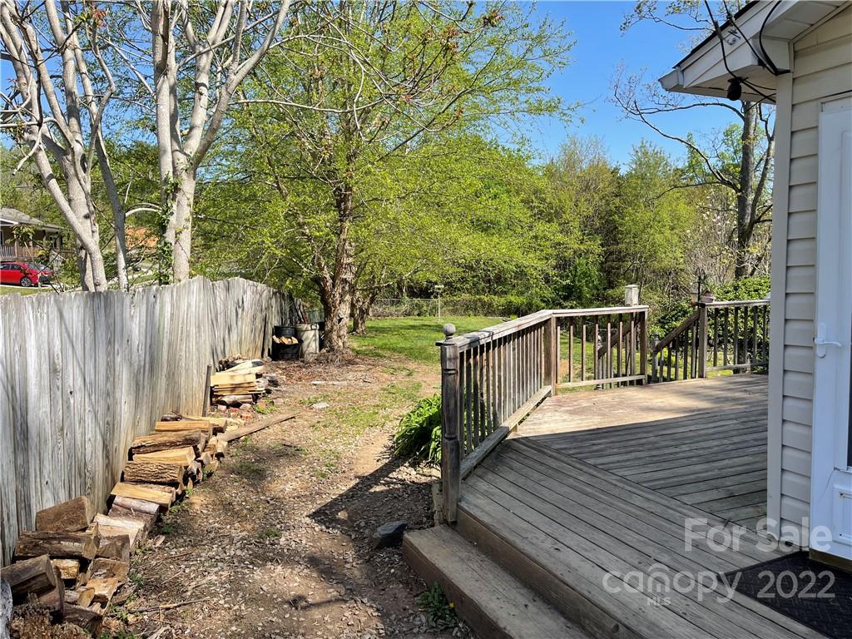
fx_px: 640
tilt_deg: -3.4
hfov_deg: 67.3
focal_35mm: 26
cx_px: 426
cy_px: 320
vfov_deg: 53.1
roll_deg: +1.4
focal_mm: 5.1
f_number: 1.6
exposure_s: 1/1821
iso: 32
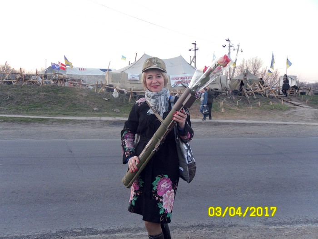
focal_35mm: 35
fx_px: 322
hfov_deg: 52.6
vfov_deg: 40.7
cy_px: 120
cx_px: 159
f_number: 3.5
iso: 100
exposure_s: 1/58
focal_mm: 6.3
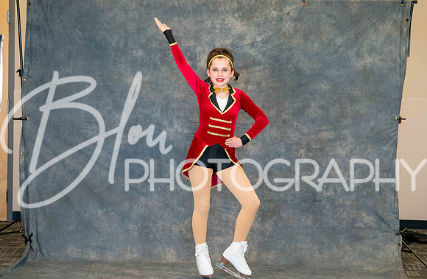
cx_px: 217
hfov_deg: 23.3
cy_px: 133
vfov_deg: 15.3
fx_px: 1035
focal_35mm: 88
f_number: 3.2
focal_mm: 85
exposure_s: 1/160
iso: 2000
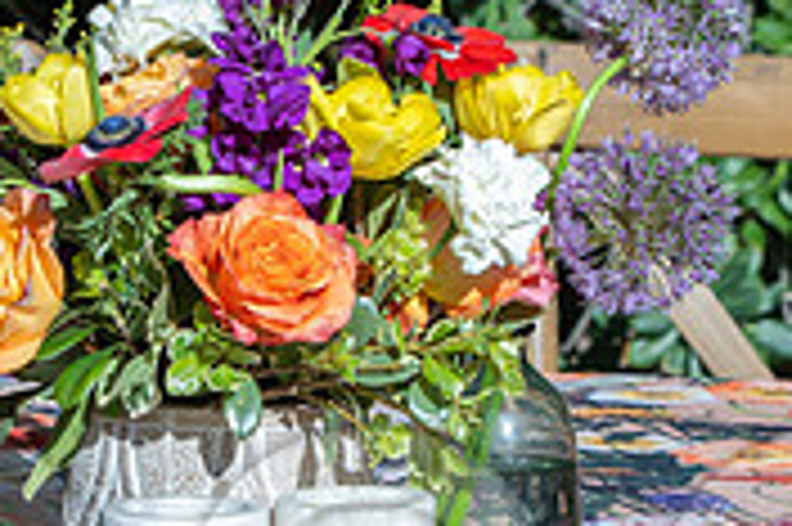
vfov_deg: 4.0
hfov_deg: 6.0
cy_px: 443
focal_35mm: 346
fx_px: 7605
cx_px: 310
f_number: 9
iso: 250
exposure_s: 1/320
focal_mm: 105
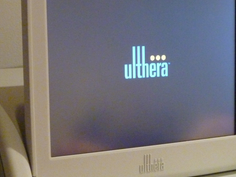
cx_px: 116
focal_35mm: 90
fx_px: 614
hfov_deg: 21.8
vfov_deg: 16.4
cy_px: 110
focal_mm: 8.3
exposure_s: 1/15
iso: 800
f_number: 4.3
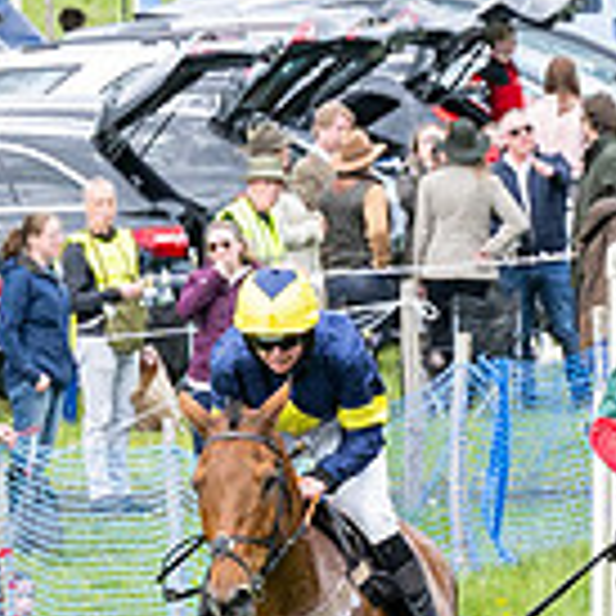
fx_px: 26515
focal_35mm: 1317
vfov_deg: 1.3
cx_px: 707
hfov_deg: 1.3
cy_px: 665
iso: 400
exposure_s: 1/800
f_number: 6.3
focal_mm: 145
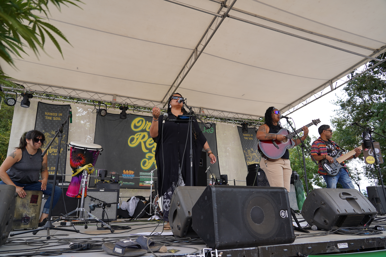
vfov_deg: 53.1
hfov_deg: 73.7
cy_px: 128
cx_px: 193
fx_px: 257
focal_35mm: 24
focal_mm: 24
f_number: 4.5
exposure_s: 1/200
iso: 100
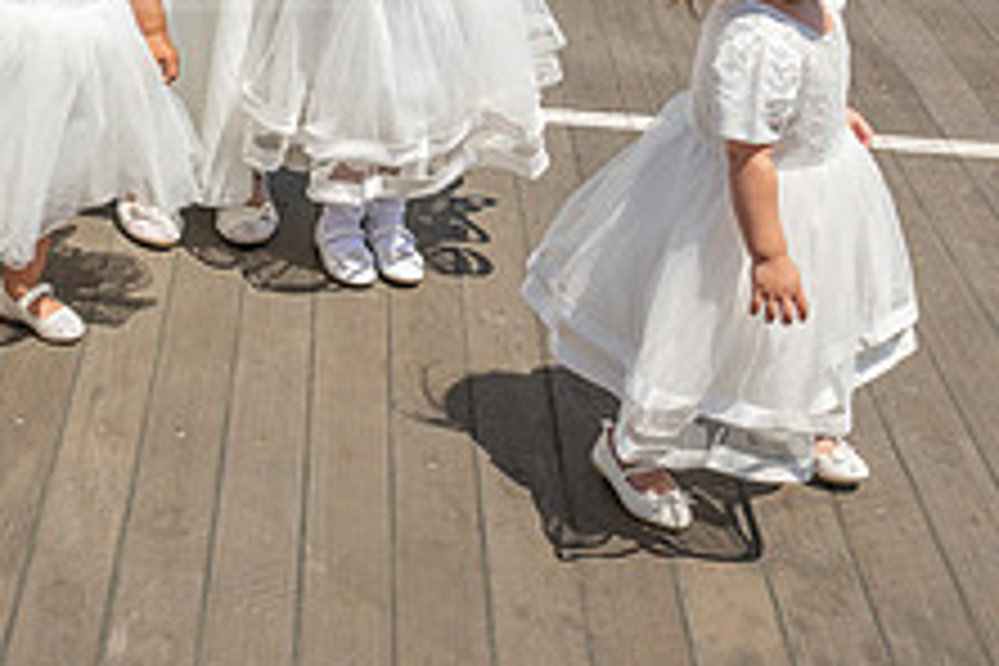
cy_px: -97
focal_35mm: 72
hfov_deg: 26.4
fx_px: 1998
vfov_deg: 18.1
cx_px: -36
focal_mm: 27.5
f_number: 9
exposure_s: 1/400
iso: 200
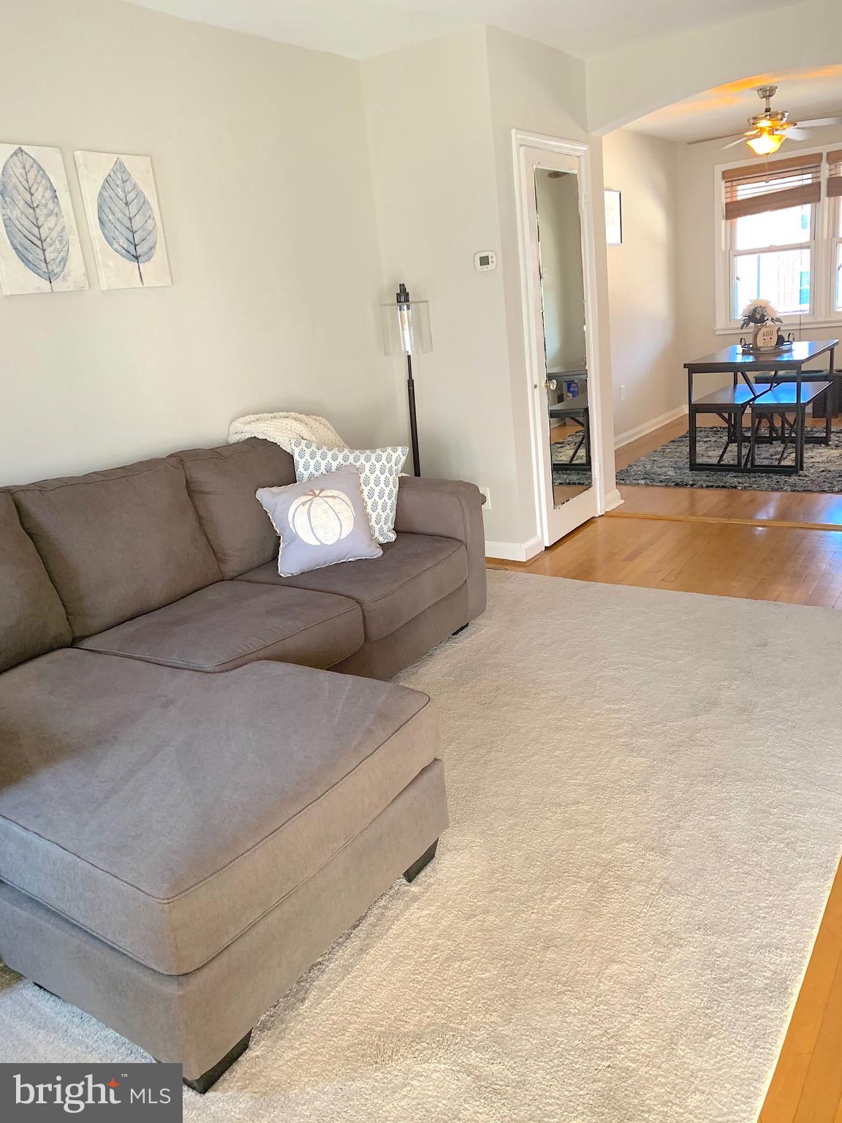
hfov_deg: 53.1
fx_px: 843
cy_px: 562
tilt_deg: -14.7
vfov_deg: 67.3
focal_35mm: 26
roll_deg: +6.3
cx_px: 421
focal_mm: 4.25
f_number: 1.8
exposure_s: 1/60
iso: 160
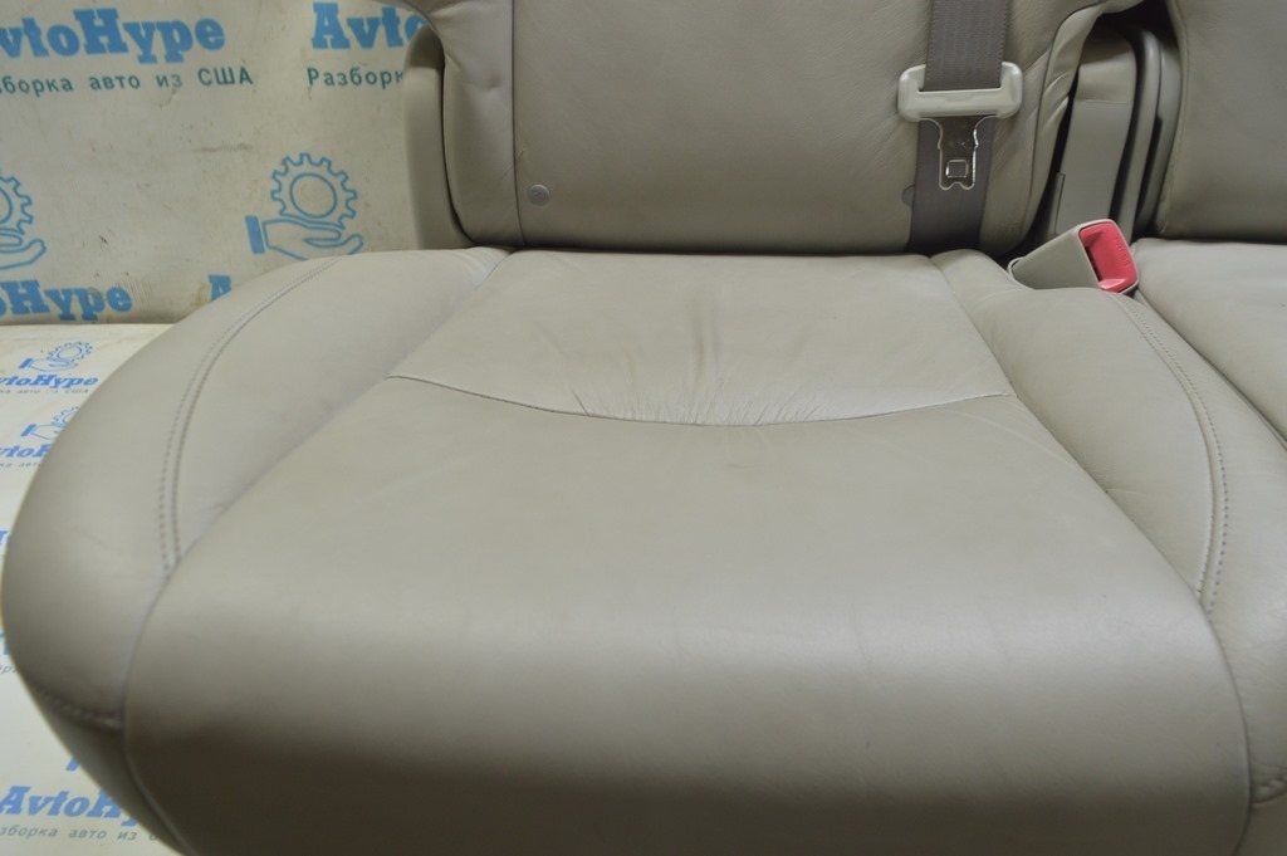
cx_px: 644
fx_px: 1125
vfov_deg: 41.6
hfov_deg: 59.5
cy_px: 428
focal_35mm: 32
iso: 400
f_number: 5.6
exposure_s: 1/20
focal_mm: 21
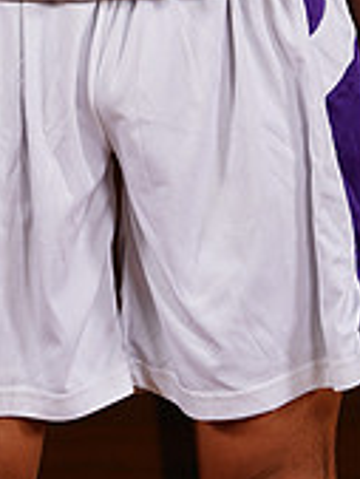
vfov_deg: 3.1
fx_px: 8780
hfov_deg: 2.3
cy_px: -320
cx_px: 115
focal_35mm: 634
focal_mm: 192
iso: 200
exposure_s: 1/200
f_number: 9
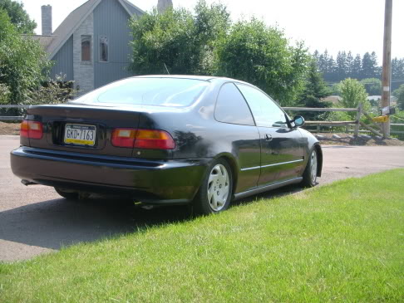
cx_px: 202
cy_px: 152
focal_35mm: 47
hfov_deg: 40.4
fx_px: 549
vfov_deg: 30.9
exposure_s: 1/400
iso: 100
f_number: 3.4
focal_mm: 7.9
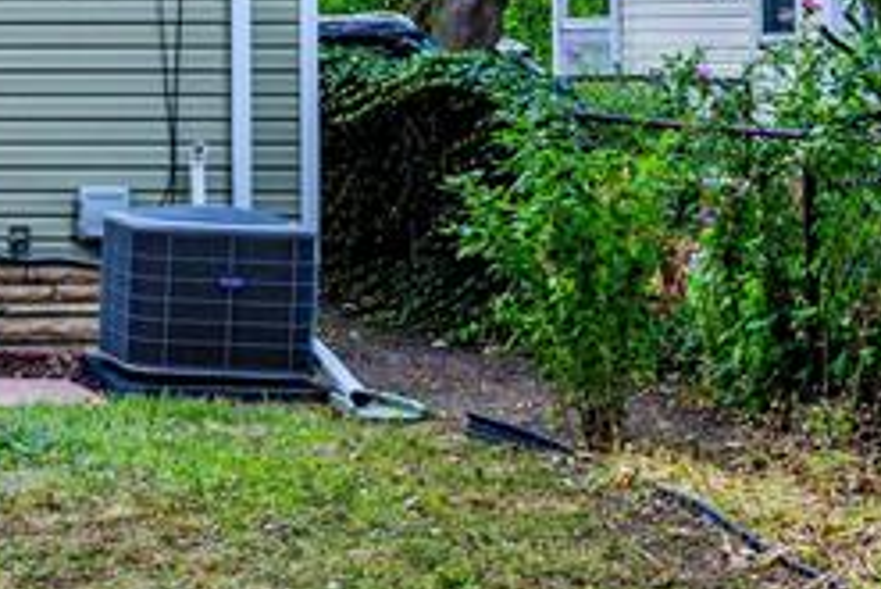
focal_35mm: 116
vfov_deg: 11.7
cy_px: -32
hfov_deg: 15.7
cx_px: -567
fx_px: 2840
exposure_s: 1/40
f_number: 8
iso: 400
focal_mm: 28
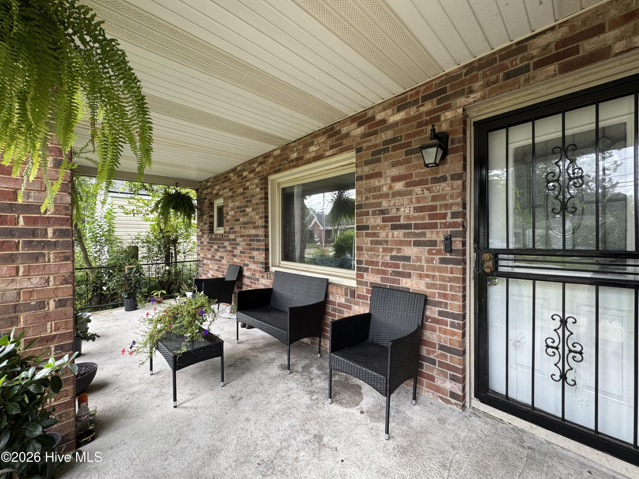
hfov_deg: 102.1
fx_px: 258
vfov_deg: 85.7
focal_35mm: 14
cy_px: 240
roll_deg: +0.4
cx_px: 320
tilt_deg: -0.3
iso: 100
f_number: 2.2
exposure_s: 1/99
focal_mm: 2.22
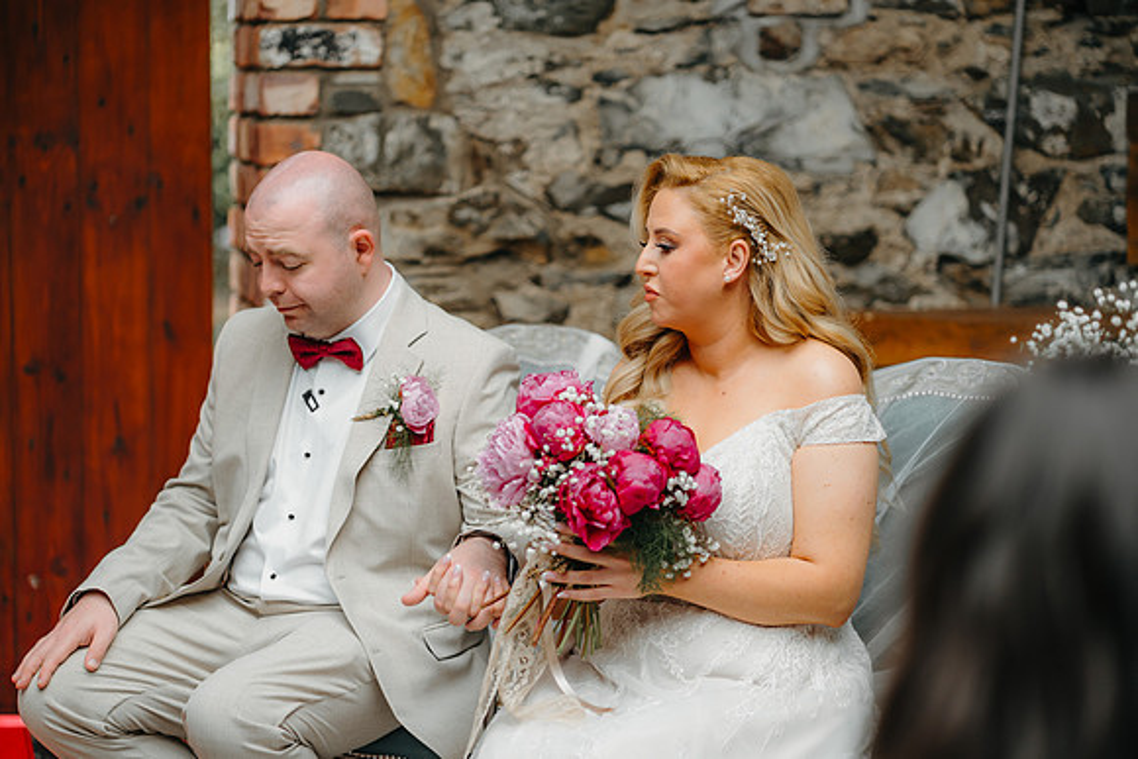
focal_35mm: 85
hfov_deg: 23.9
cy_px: 380
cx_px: 569
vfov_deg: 16.1
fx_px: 2687
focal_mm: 85
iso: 100
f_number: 2
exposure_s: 1/500
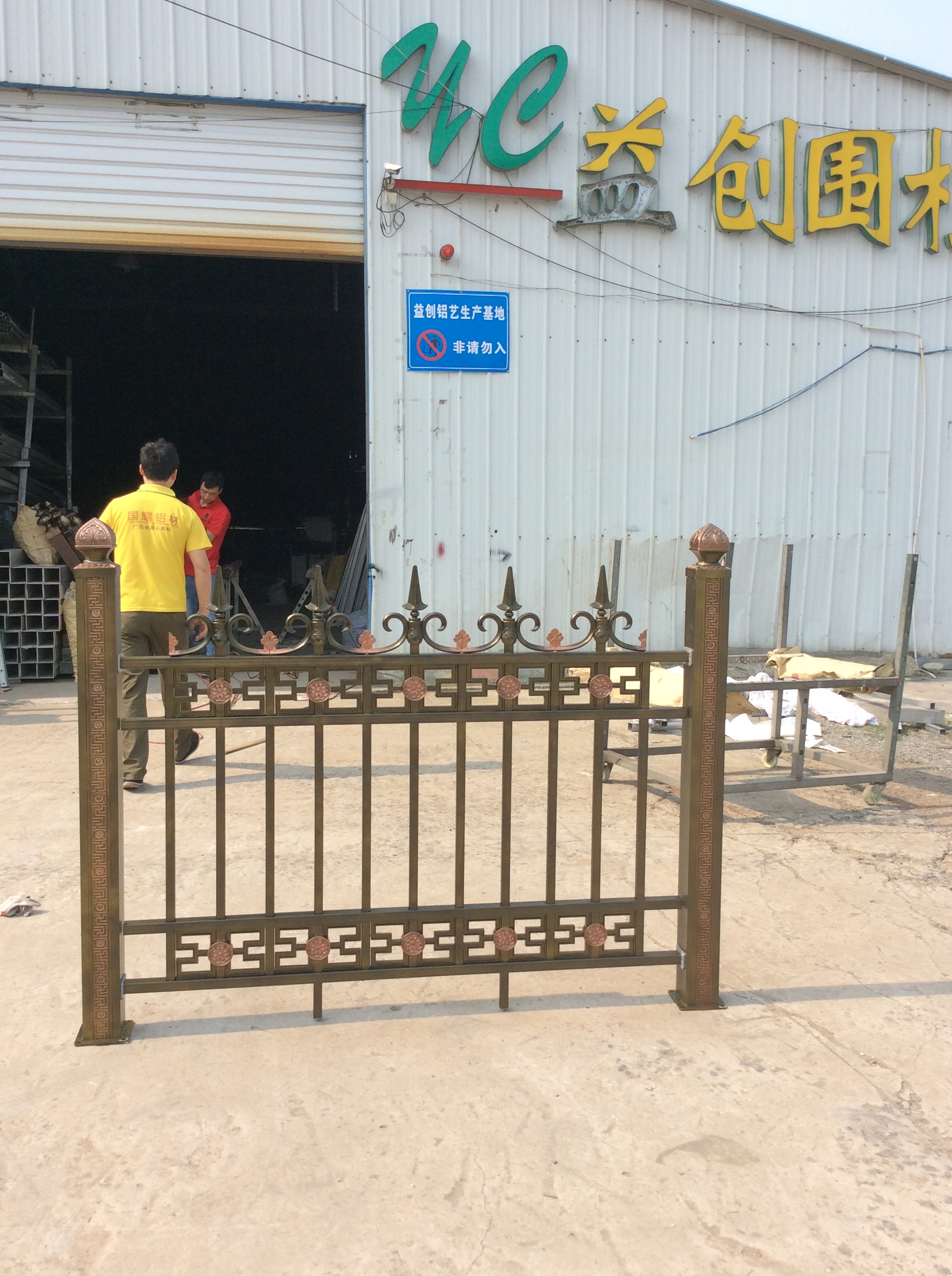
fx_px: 1250
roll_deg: +0.0
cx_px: 476
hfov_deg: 41.7
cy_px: 626
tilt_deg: -7.5
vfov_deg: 54.0
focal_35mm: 34
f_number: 2.4
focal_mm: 3.3
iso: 32
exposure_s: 1/894
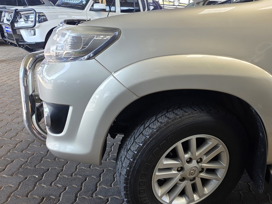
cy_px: 112
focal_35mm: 29
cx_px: 169
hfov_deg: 60.9
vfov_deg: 48.2
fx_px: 228
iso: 80
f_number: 1.7
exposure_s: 1/180
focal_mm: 6.25
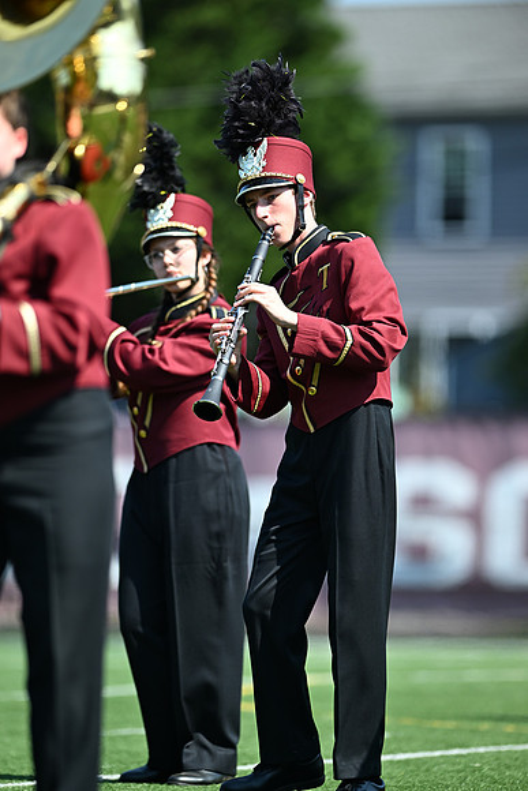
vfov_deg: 6.9
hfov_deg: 4.6
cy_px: 396
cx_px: 264
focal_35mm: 300
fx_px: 6596
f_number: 2.8
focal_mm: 300
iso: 250
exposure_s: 1/2500
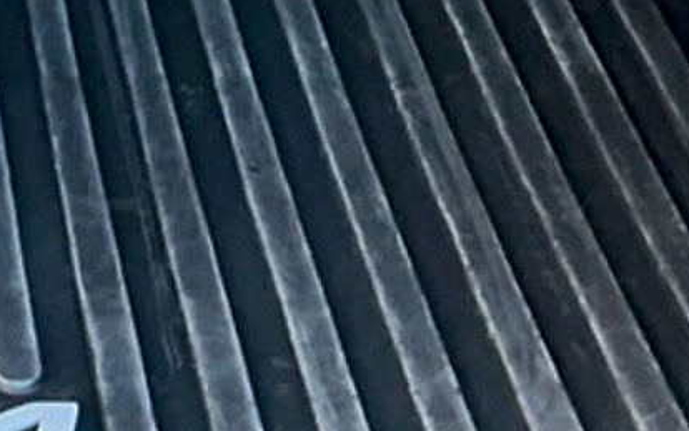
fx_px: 2310
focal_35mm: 123
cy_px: -349
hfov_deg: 16.2
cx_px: -165
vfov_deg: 10.1
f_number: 1.8
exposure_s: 1/120
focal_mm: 3
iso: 64
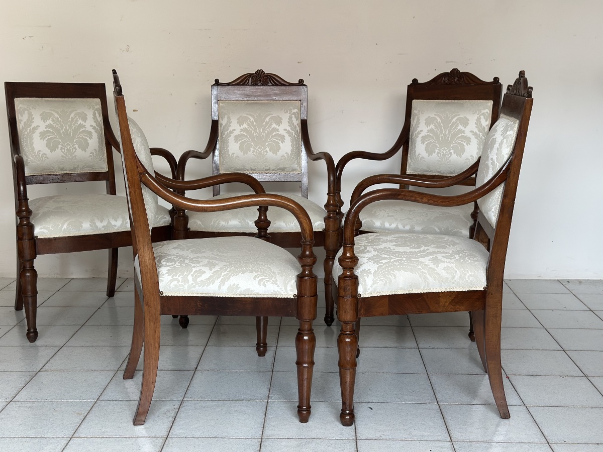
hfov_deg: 39.7
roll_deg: +0.5
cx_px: 302
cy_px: 226
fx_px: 836
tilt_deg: -10.0
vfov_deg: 30.3
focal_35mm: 48
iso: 125
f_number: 1.78
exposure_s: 1/85
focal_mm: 6.86
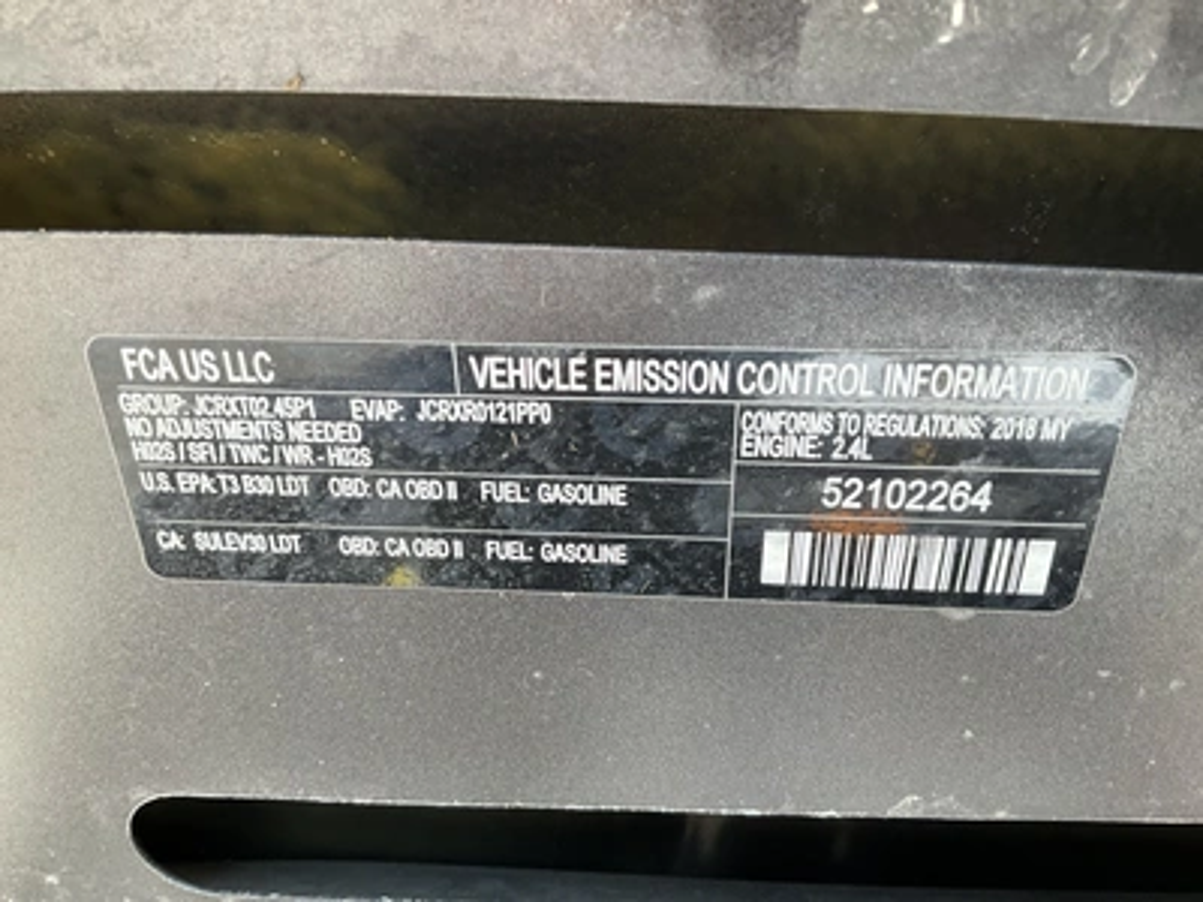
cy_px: 451
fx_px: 1008
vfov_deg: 48.2
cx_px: 602
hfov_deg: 61.7
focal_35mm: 29
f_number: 1.8
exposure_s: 1/172
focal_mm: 3
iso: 32
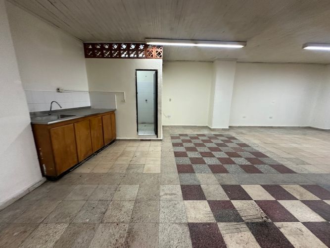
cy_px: 124
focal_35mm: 14
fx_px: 133
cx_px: 165
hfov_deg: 102.1
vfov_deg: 85.7
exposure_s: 1/60
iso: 200
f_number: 2.2
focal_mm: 2.22
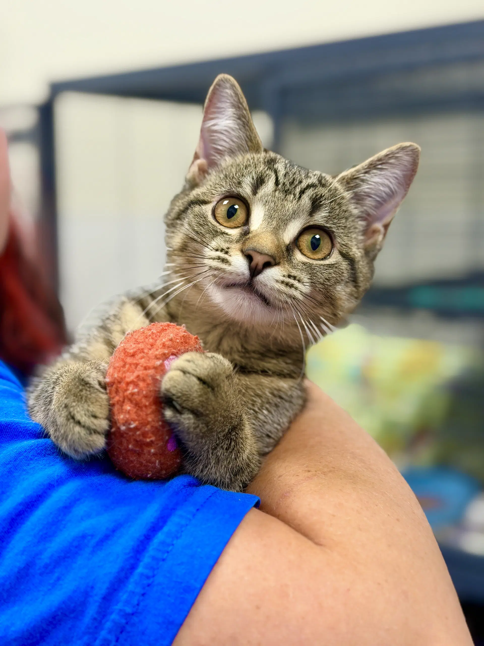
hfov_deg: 30.3
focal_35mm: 48
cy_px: 323
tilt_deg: -8.7
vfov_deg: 39.7
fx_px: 895
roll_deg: +0.0
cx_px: 242
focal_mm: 6.76
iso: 80
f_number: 1.78
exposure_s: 1/60
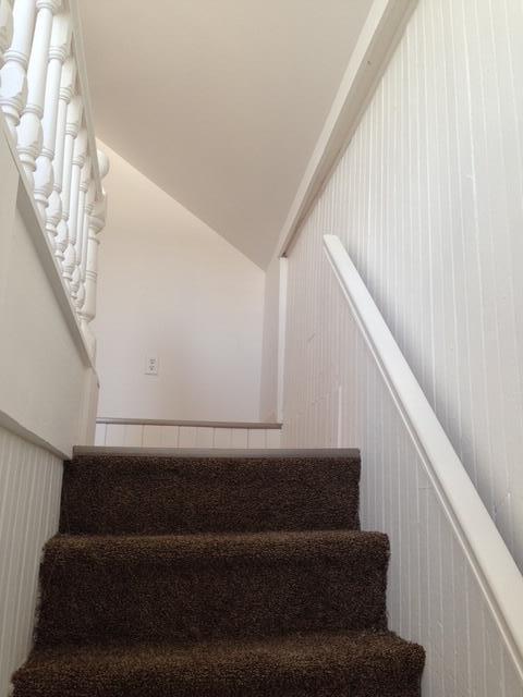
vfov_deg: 55.4
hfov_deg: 42.9
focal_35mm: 33
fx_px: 665
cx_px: 262
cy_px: 348
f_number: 2.4
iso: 64
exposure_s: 1/40
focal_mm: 4.12
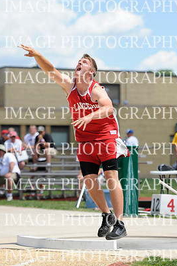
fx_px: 1122
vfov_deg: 13.5
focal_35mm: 152
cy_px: 95
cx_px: 56
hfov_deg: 9.0
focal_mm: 105
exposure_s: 1/2500
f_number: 2.8
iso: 200
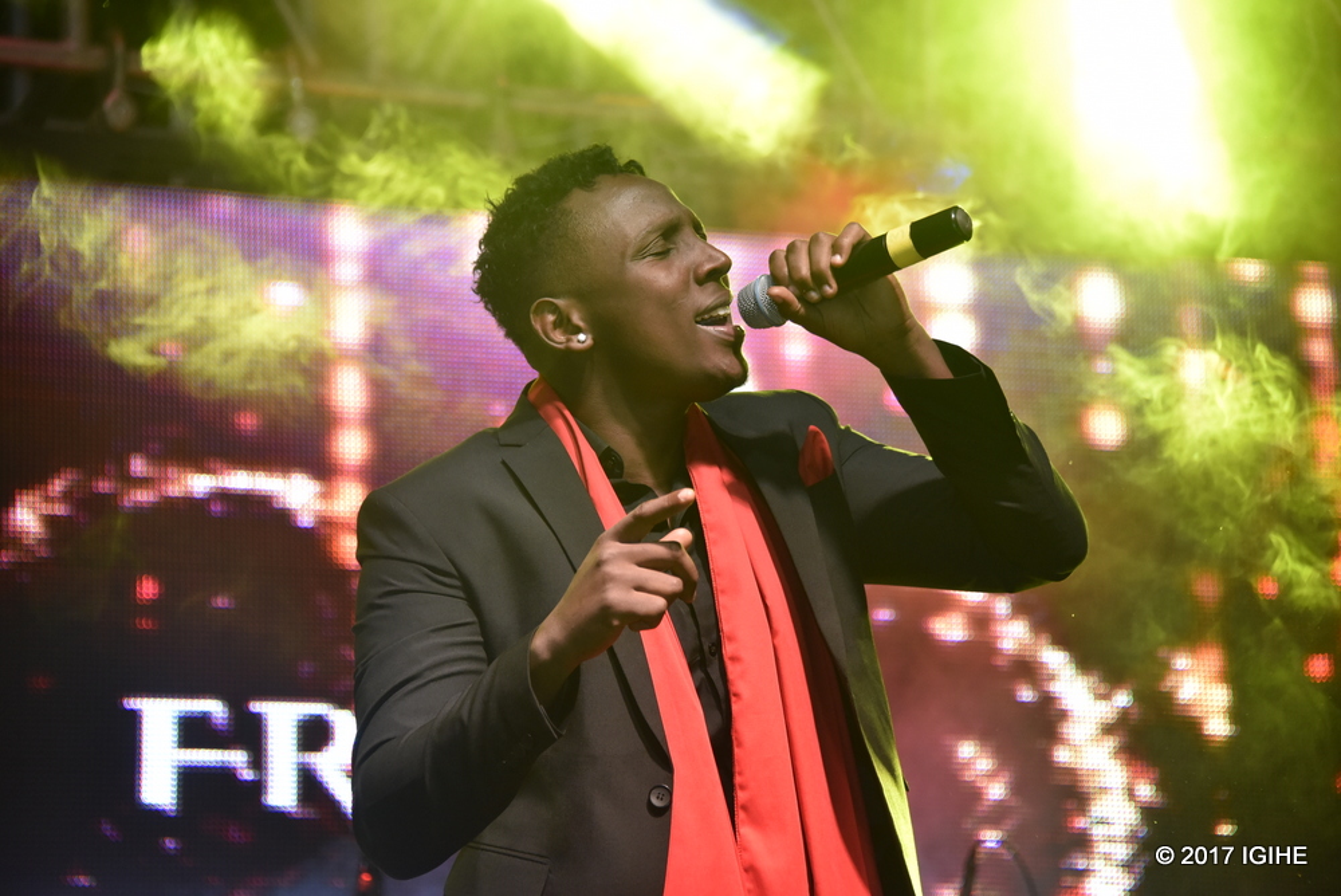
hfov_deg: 13.7
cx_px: 670
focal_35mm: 150
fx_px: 5591
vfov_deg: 9.2
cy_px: 448
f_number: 5.6
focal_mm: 150
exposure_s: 1/200
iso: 2500
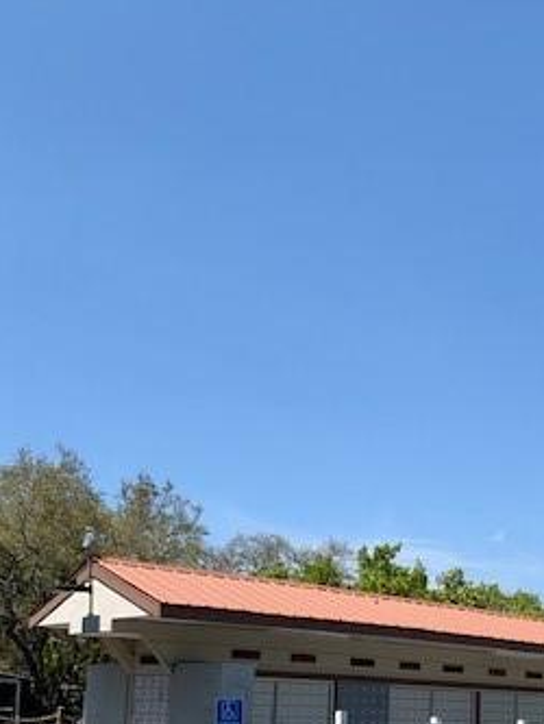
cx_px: 448
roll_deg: -1.5
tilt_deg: +7.6
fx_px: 1047
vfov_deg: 36.5
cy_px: 604
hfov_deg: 28.4
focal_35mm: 50
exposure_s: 1/2114
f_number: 1.8
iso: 25
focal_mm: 4.25
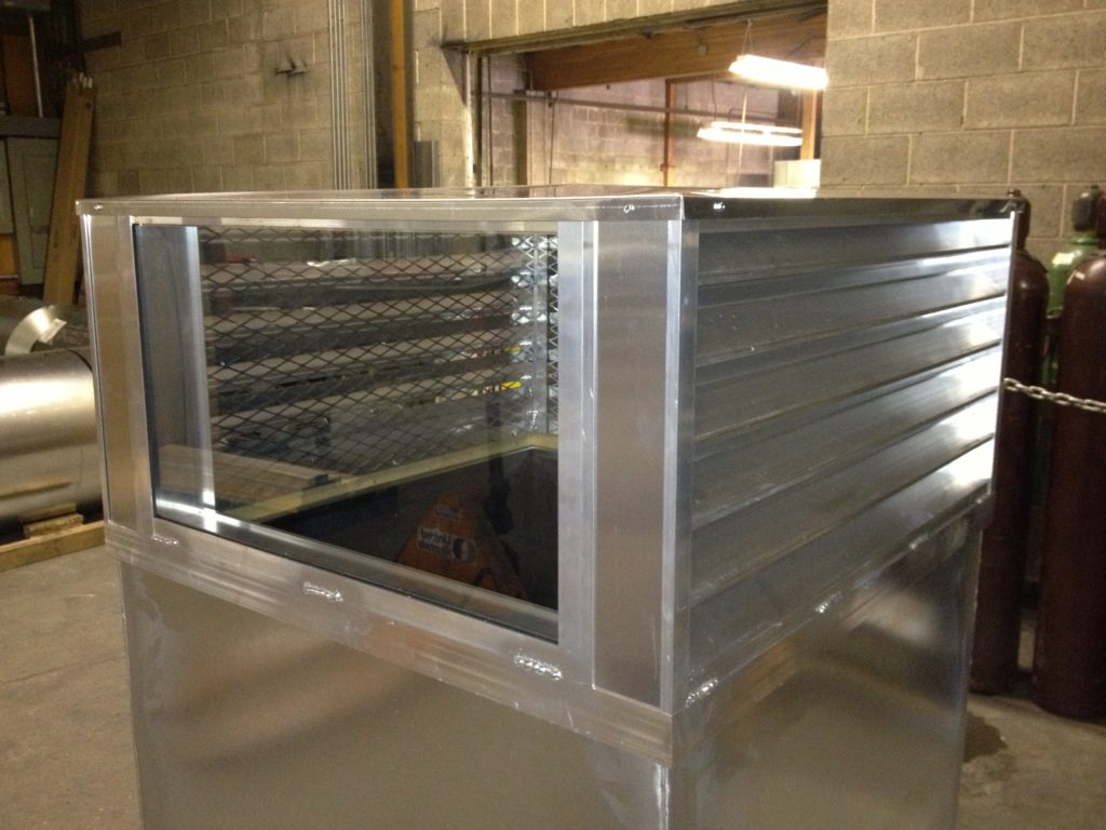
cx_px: 553
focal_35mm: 35
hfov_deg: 52.6
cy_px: 415
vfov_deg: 40.7
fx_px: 1118
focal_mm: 4.28
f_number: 2.4
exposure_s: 1/16
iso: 320
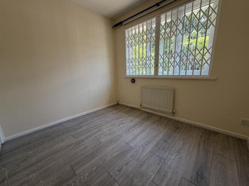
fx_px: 101
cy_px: 93
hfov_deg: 102.1
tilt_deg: -11.8
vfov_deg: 85.7
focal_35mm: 14
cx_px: 124
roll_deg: +1.8
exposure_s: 1/121
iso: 160
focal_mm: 2.22
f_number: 2.2
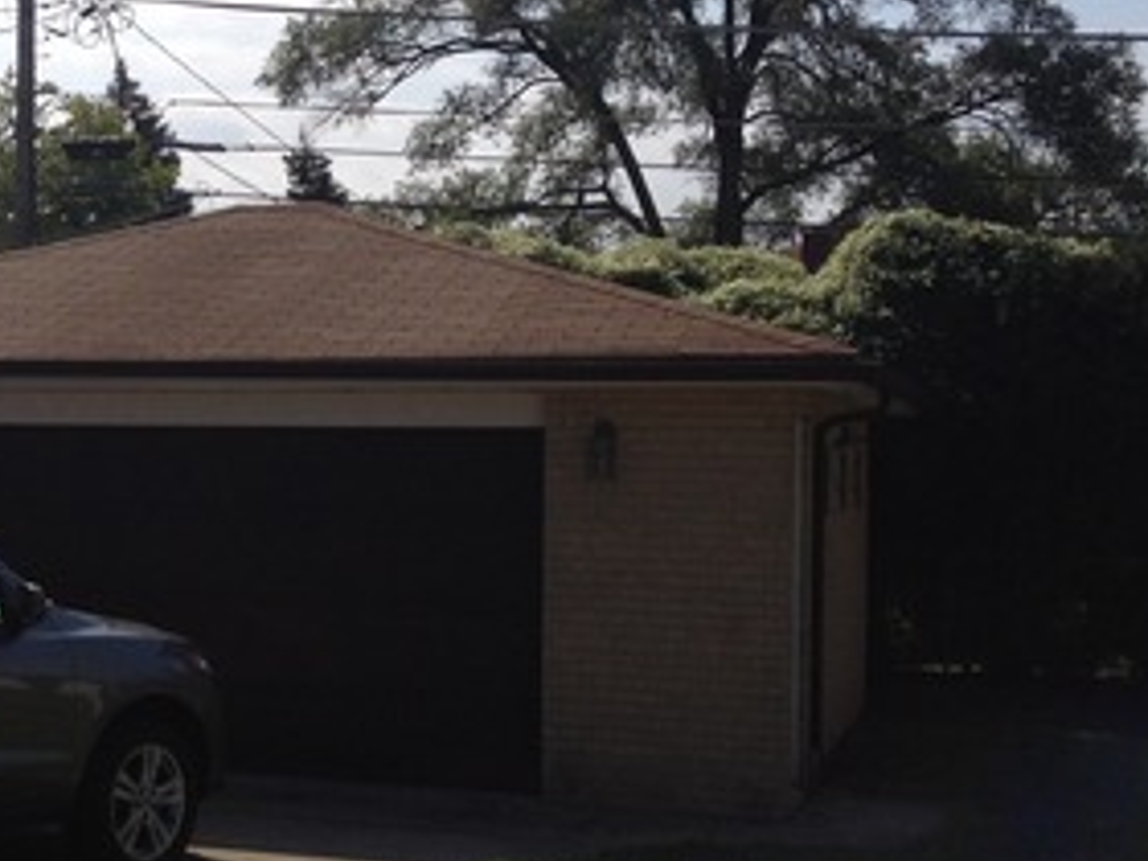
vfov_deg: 18.4
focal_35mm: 80
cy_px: 459
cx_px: 70
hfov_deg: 23.6
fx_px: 2653
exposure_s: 1/3460
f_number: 2.4
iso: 50
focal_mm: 4.28
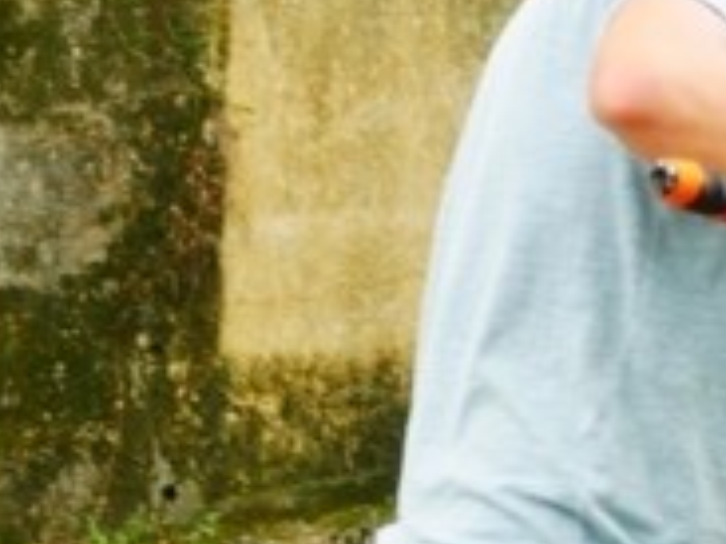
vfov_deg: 5.4
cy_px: 294
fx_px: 5785
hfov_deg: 7.1
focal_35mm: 276
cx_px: 1028
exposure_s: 1/100
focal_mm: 42
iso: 320
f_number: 5.9
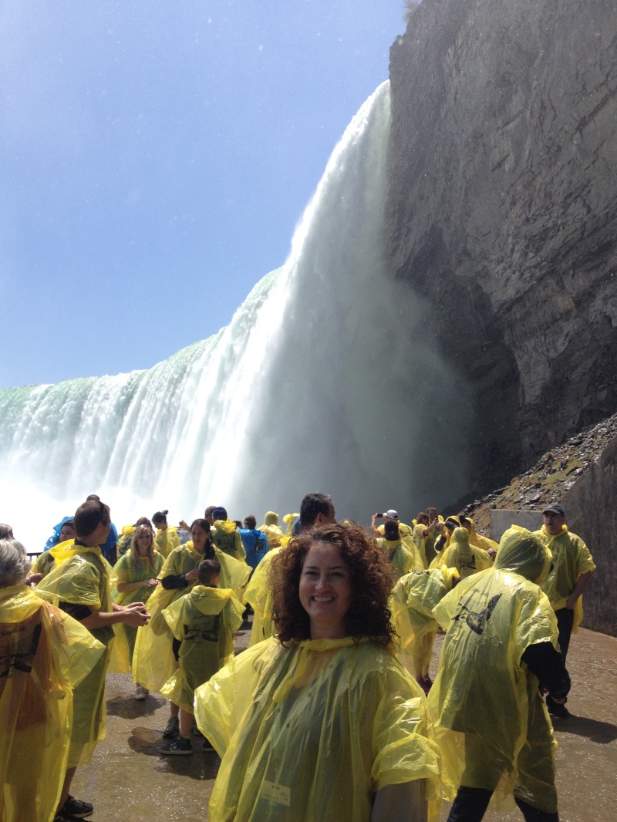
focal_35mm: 35
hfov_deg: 40.7
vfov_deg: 52.6
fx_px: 831
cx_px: 308
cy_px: 411
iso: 50
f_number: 2.4
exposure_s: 1/1972
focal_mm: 4.28
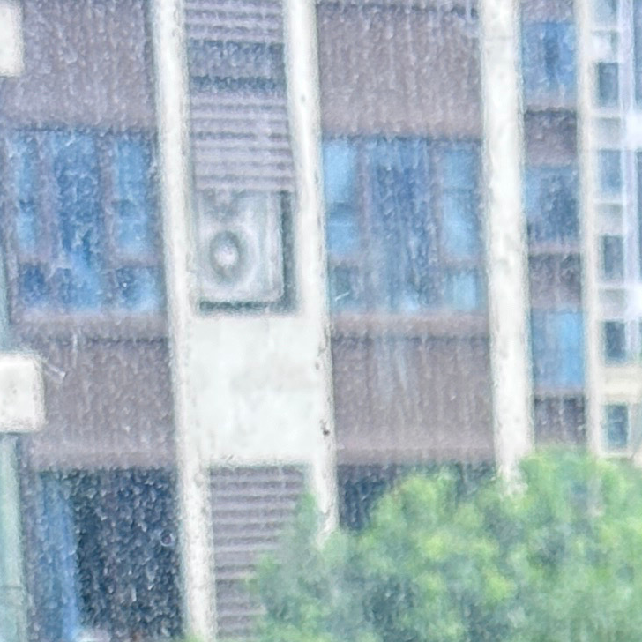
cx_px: 1100
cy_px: 1764
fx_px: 4931
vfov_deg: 6.9
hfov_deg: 7.3
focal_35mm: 235
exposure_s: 1/60
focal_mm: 6.86
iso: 125
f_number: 1.78
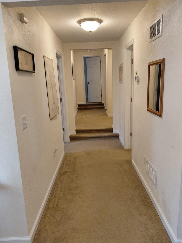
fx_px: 189
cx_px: 94
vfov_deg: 65.3
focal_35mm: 27
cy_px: 117
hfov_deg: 51.3
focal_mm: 4.69
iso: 160
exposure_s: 1/100
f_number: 1.8
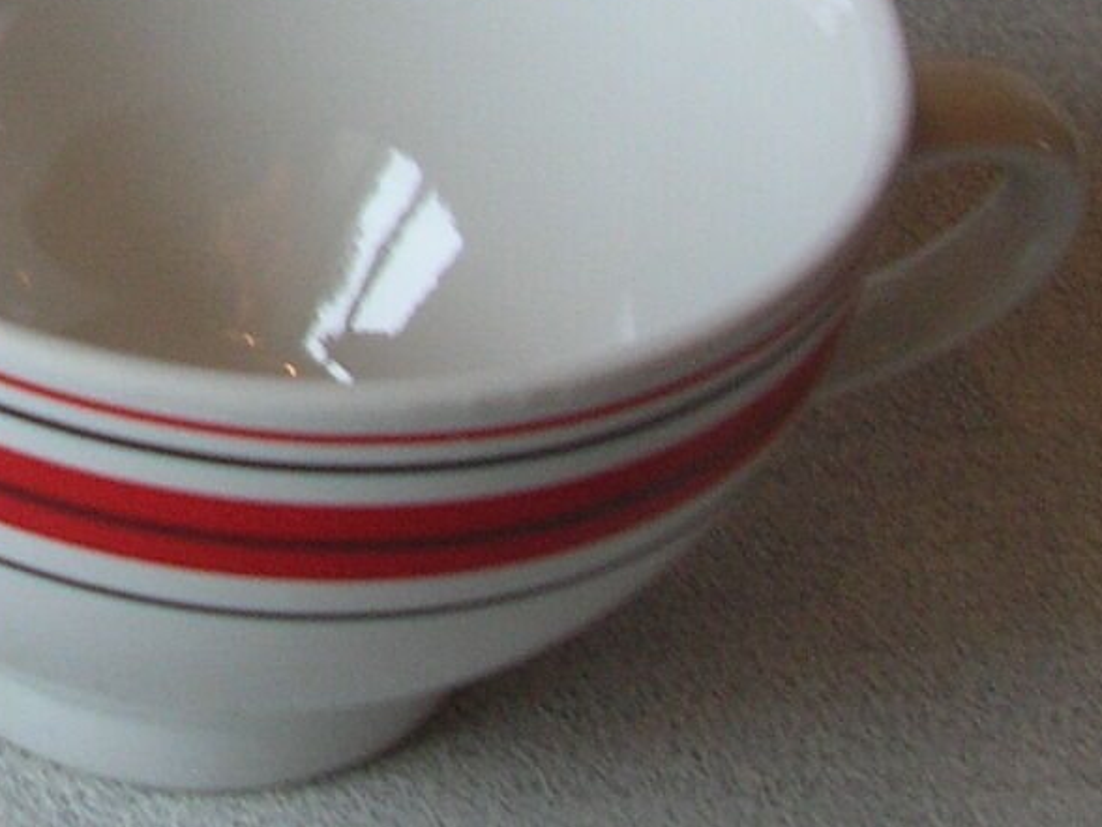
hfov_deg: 13.5
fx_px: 4330
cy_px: -403
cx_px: -639
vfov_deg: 10.5
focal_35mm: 136
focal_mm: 5.8
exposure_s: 1/8.3
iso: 50
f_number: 2.8
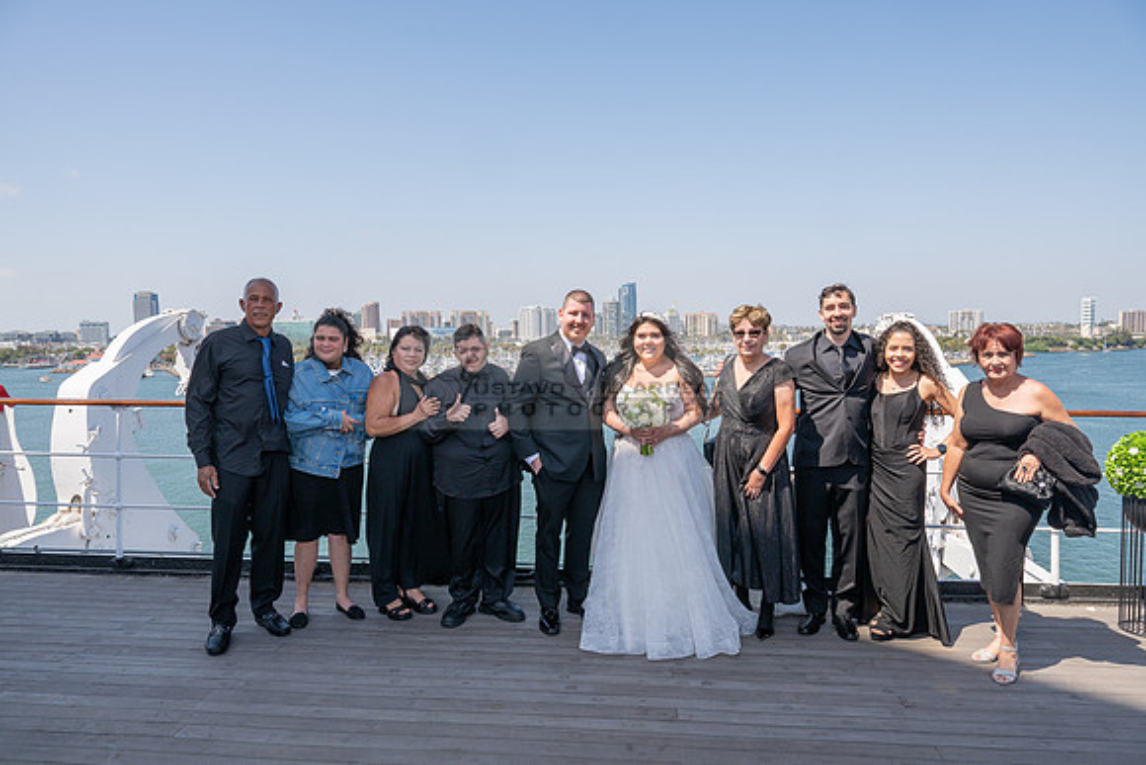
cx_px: 573
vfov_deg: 53.2
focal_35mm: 24
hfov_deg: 73.7
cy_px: 382
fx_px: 764
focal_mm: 24
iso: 200
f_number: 11
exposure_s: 1/200
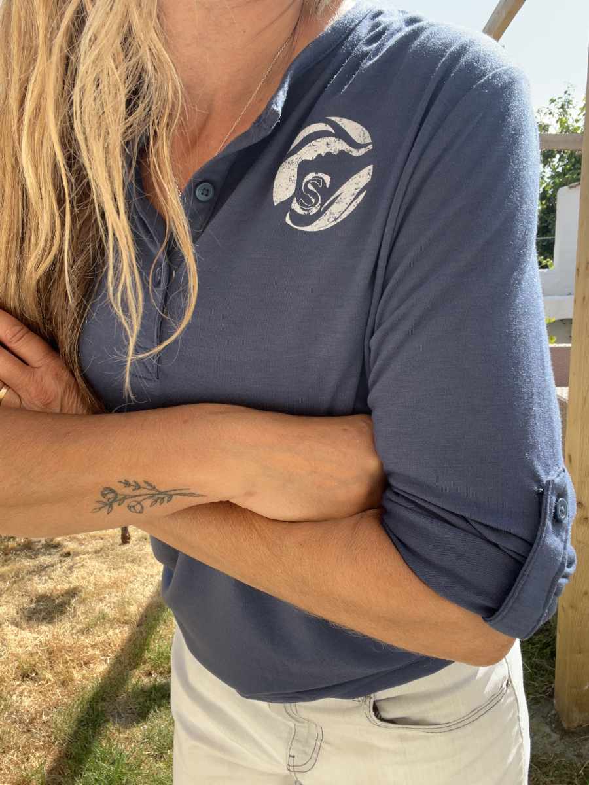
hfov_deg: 46.8
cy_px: 392
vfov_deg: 60.0
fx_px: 681
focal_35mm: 30
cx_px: 294
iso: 32
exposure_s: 1/344
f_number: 2.2
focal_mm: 2.7
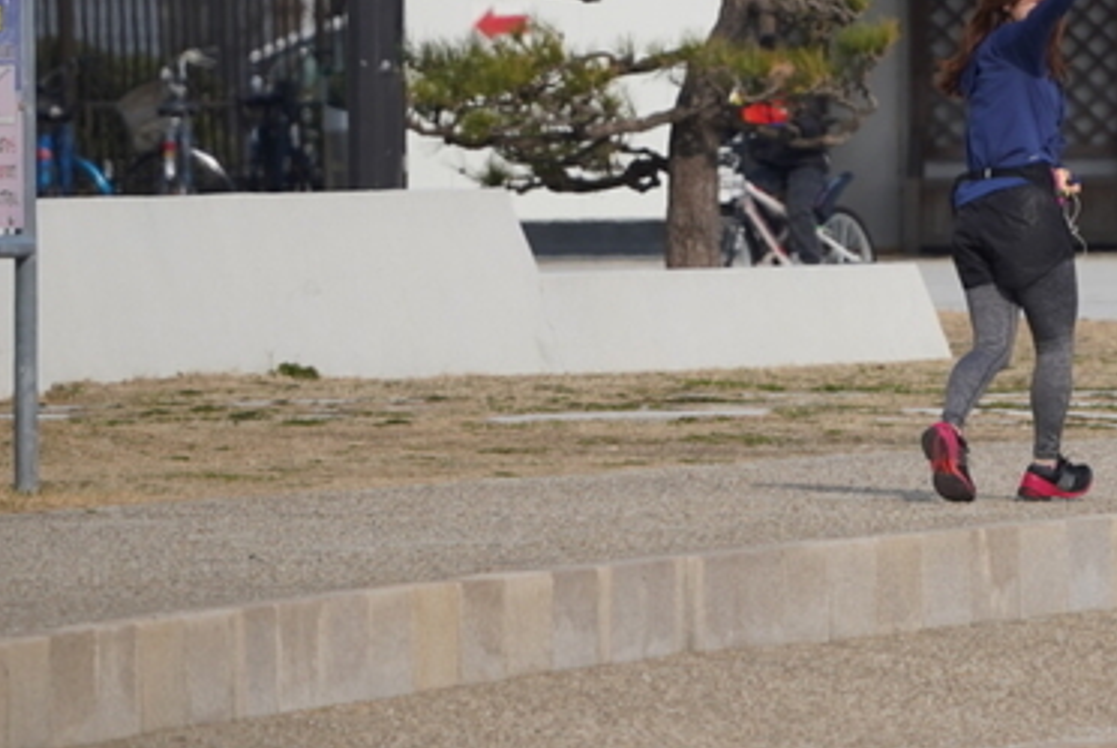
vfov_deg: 1.3
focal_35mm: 1100
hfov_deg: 1.9
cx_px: 1231
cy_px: 90
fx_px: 34170
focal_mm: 400
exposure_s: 1/1000
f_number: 6.3
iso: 250
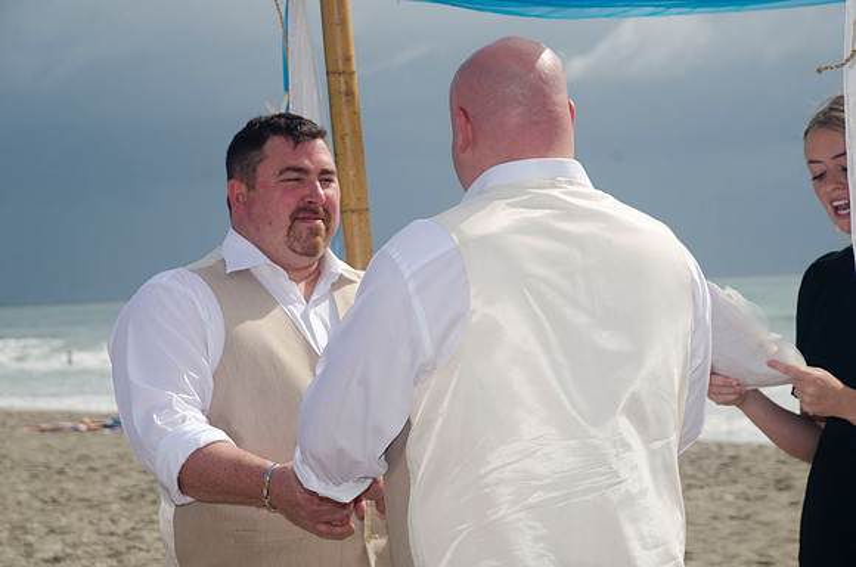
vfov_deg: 11.4
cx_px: 428
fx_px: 2847
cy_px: 284
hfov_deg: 17.1
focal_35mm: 120
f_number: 9
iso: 100
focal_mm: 80
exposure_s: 1/250
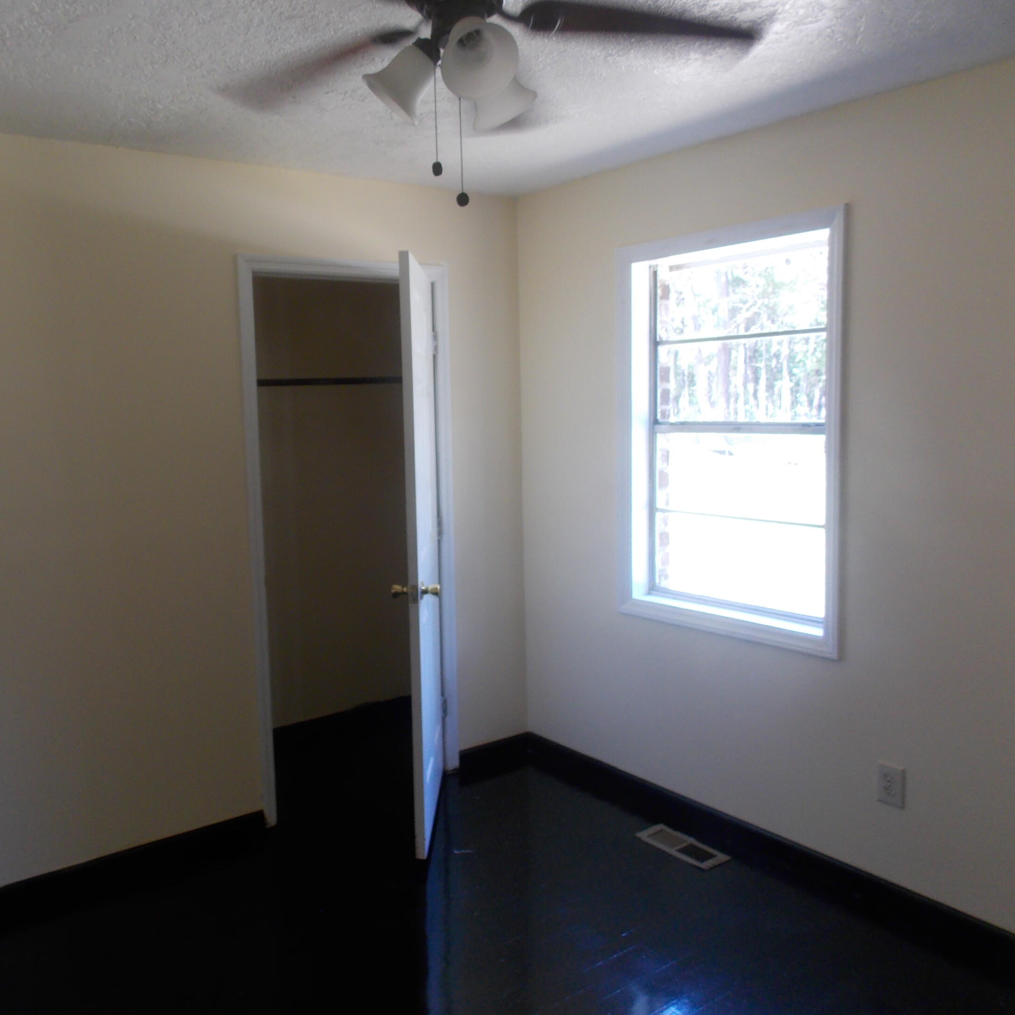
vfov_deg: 57.3
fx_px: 929
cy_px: 491
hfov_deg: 56.5
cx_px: 368
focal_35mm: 28
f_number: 3.1
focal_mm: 4
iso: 125
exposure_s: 1/30
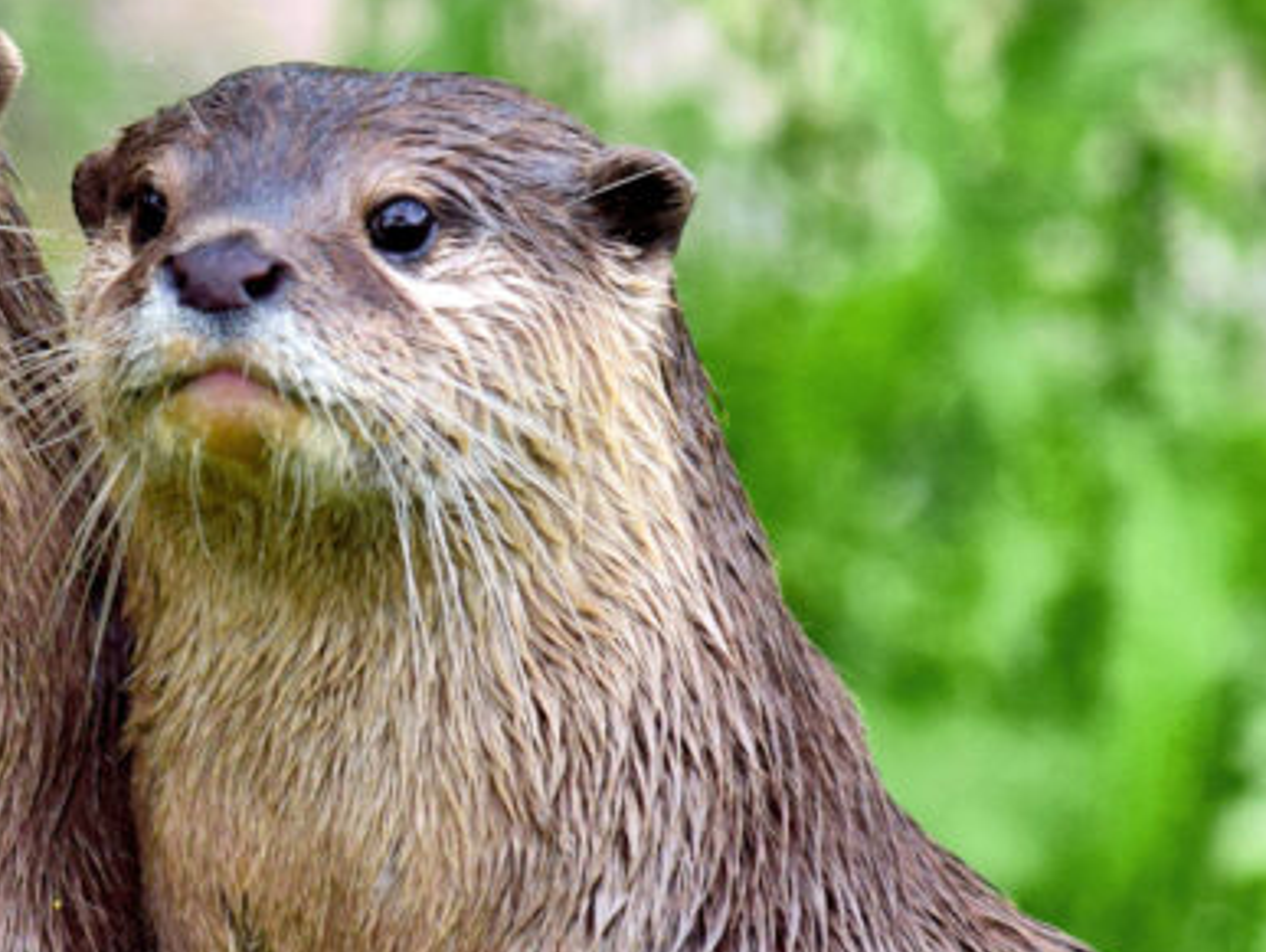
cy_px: 823
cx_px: -213
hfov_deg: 3.1
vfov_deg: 2.3
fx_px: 23721
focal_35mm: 648
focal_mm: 170
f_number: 5.6
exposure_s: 1/200
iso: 400
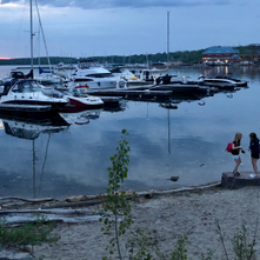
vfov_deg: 35.6
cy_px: 81
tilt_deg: -2.3
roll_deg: +0.5
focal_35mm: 47
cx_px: 88
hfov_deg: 35.7
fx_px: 399
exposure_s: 1/15
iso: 50
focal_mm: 3.99
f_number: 1.8
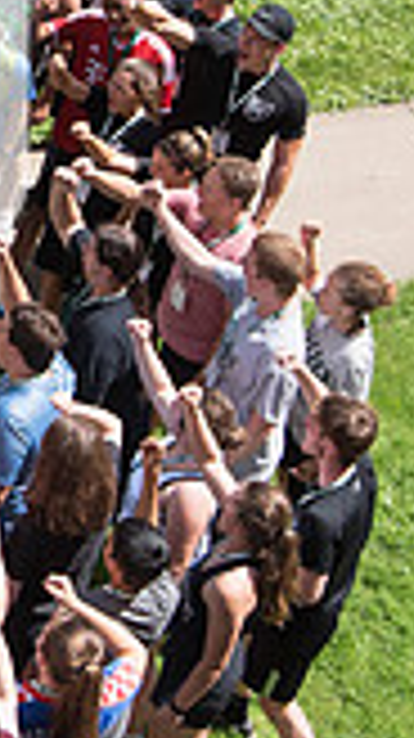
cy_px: 128
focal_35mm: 126
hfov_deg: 9.2
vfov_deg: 16.9
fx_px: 2464
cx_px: -310
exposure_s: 1/2500
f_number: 5
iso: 640
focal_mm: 34
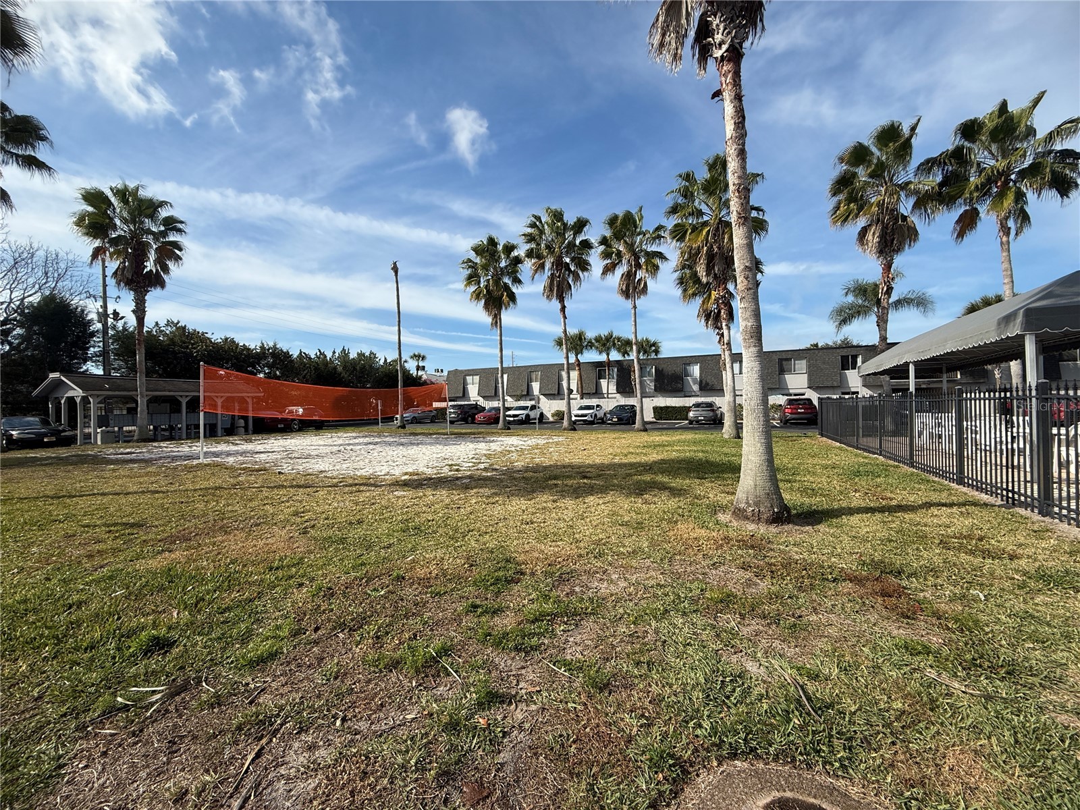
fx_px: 437
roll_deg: +1.2
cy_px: 405
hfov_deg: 102.1
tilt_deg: +0.8
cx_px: 540
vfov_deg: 85.7
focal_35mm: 14
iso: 50
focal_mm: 2.22
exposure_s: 1/2320
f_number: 2.2
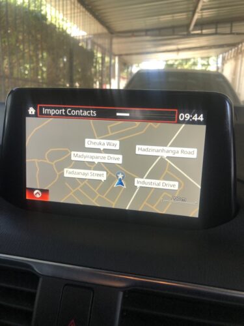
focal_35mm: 28
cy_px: 163
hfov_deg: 49.7
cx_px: 122
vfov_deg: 63.4
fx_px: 263
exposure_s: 1/65
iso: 40
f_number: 1.8
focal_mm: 3.99
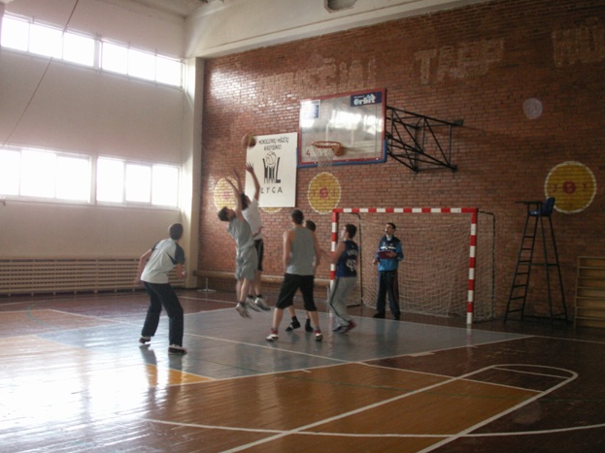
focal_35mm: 38
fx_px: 664
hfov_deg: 49.0
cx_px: 307
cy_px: 221
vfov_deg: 37.7
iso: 160
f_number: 3.5
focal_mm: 7.7
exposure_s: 1/40
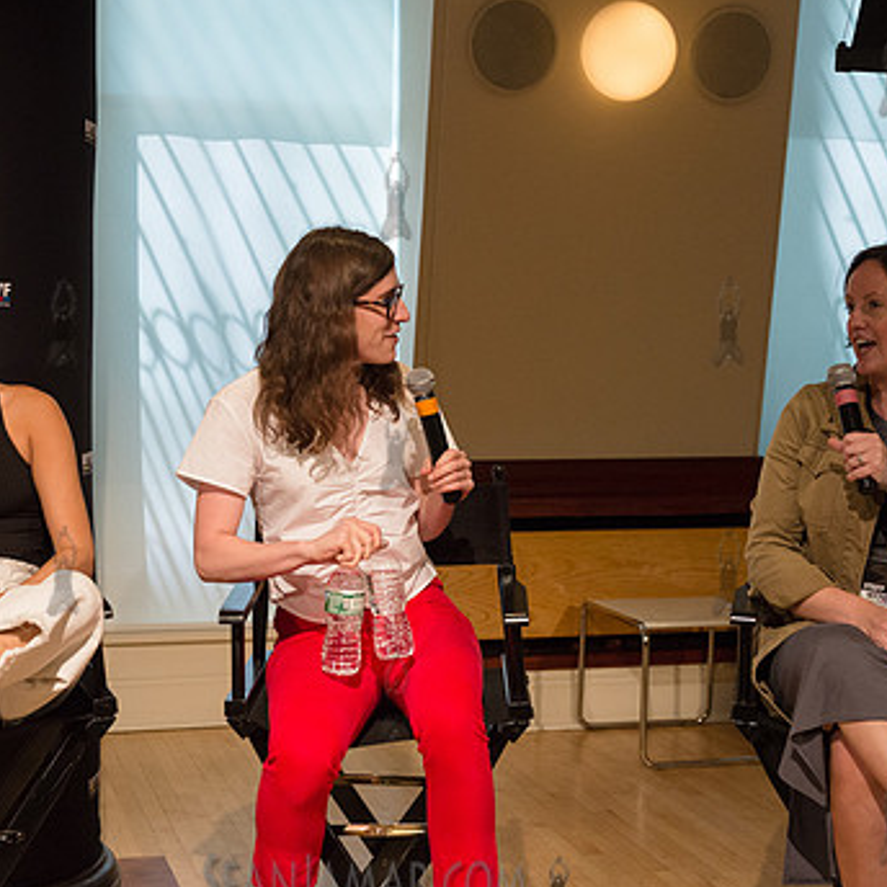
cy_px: 445
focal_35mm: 63
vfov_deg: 27.3
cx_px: 395
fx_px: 1826
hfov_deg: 27.3
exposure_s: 1/500
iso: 2500
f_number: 4
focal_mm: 44
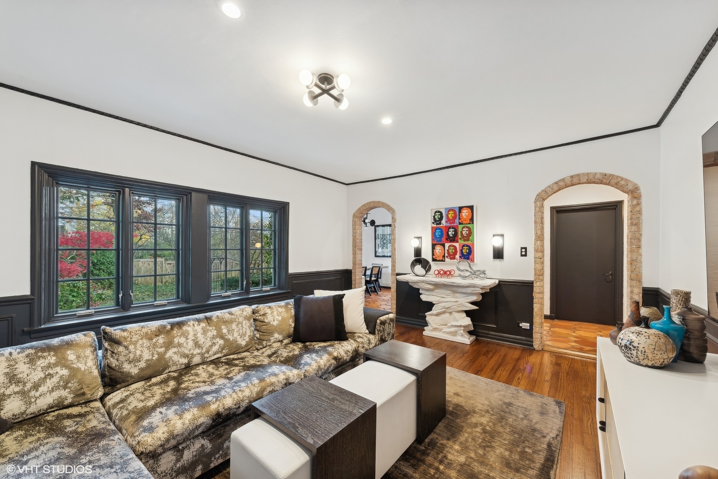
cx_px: 359
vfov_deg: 85.5
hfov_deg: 108.3
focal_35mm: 13
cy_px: 240
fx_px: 259
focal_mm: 13
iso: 200
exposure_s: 1/3.33
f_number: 9
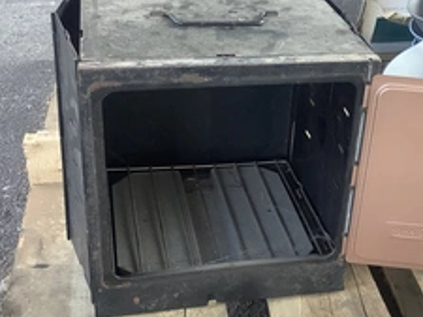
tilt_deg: -31.9
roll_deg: -2.8
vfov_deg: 26.5
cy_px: 128
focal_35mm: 55
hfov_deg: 34.5
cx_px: 288
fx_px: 672
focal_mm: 3.3
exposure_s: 1/120
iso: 64
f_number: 2.4
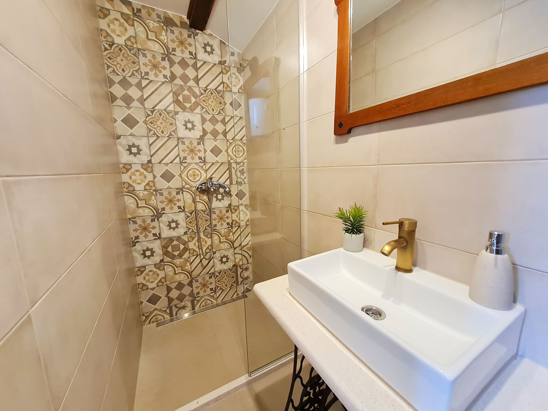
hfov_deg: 106.2
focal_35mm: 13
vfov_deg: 89.9
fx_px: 206
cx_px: 274
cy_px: 206
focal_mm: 1.74
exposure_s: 1/50
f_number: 2.2
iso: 250
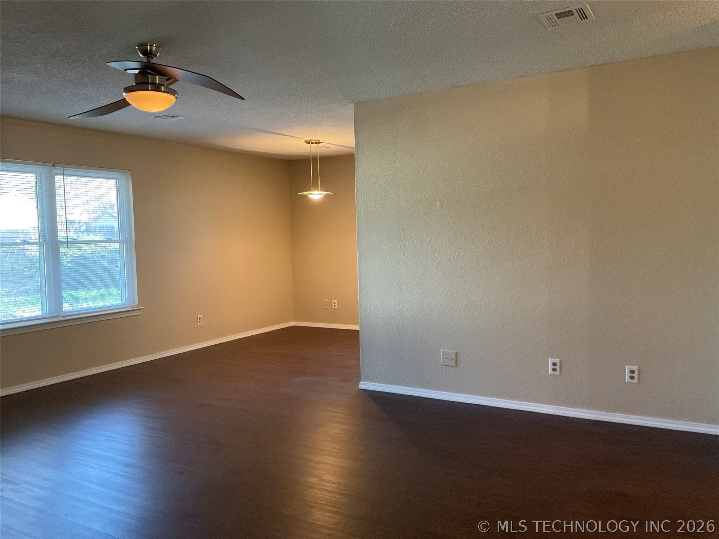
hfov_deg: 61.7
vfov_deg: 48.2
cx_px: 360
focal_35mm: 29
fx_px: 602
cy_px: 270
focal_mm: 3
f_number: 1.8
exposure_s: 1/60
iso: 250
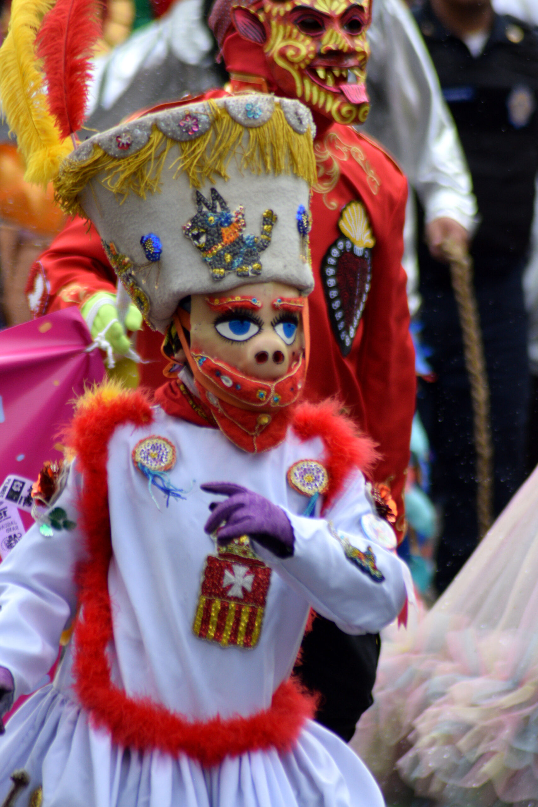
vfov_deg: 4.6
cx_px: 269
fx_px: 10085
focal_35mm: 450
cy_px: 404
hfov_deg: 3.1
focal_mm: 300
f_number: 5.6
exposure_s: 1/1000
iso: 800
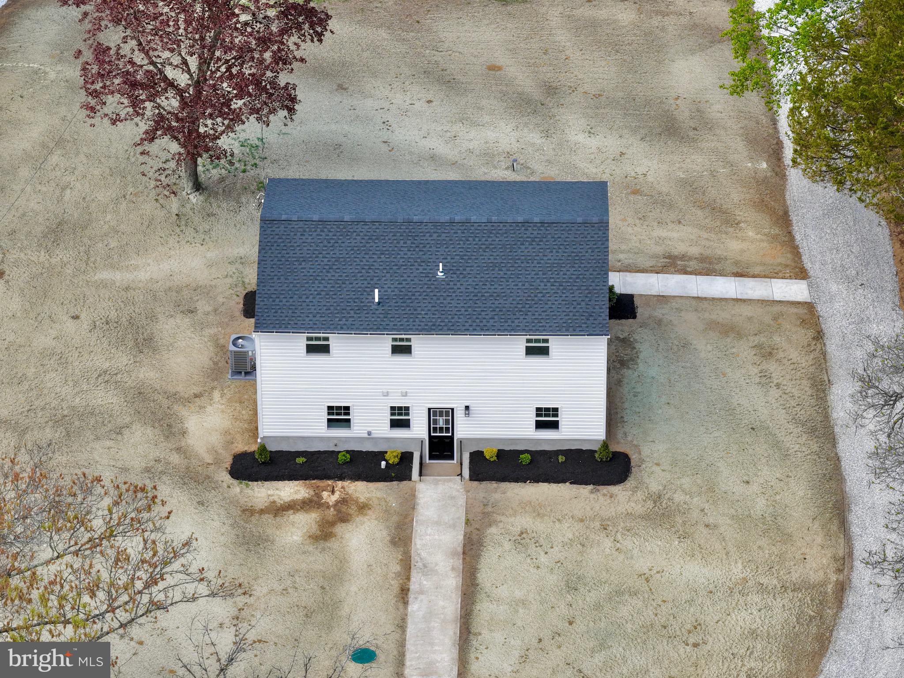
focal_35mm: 168
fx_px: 4387
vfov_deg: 8.8
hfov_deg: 11.8
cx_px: 452
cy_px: 339
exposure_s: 1/500
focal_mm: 40
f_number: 2.8
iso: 100
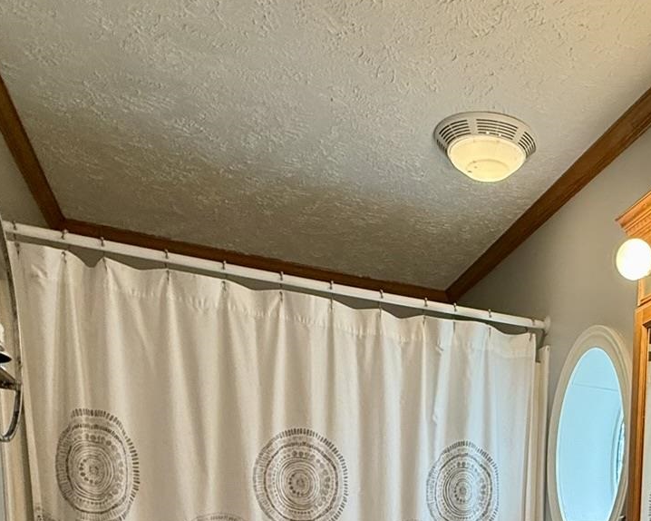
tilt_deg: -8.7
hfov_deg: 43.2
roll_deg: -2.6
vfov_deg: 30.5
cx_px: 575
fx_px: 751
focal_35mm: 39
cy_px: 671
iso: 250
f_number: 2.2
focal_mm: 2.22
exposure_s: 1/120
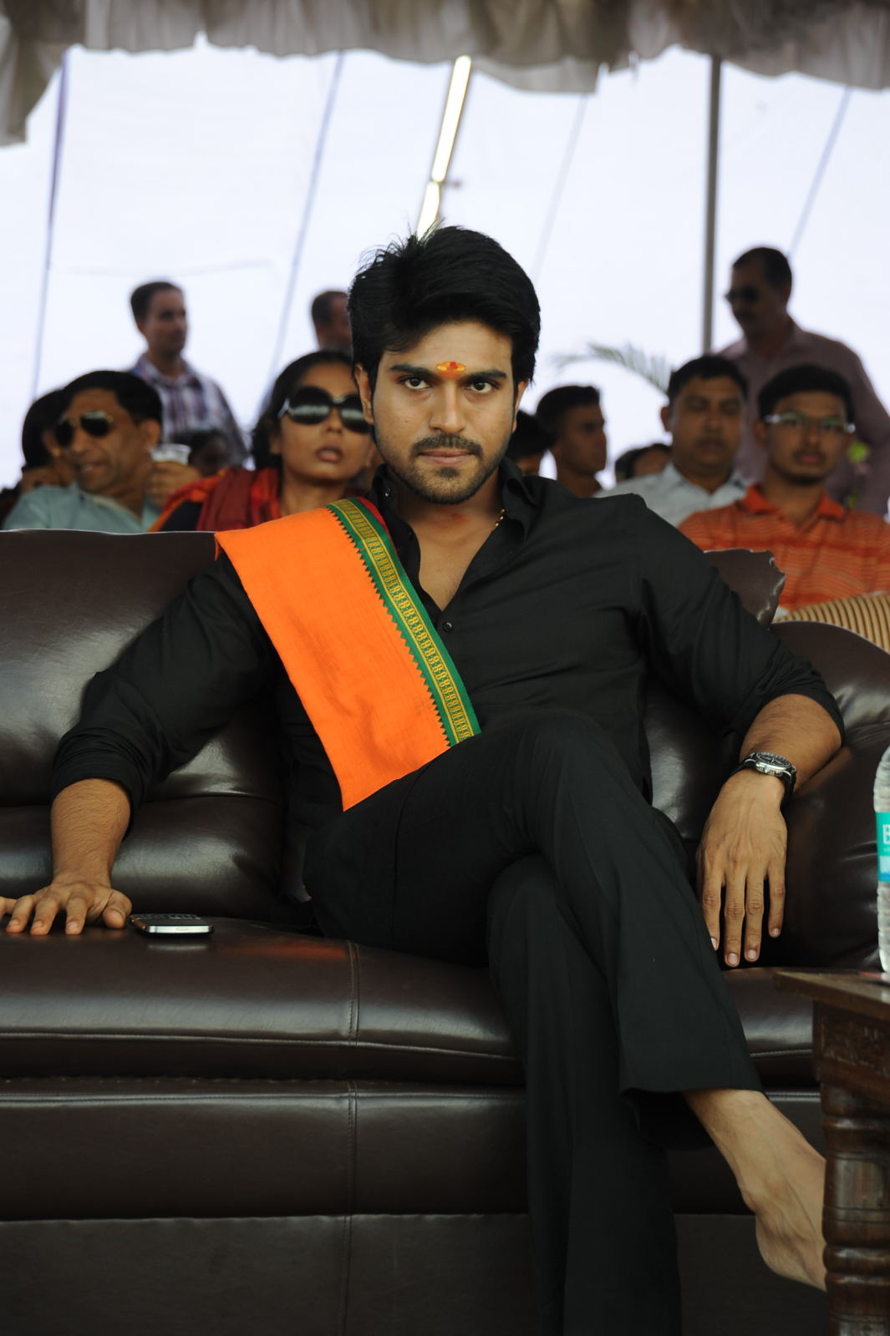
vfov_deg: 17.1
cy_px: 668
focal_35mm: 120
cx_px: 445
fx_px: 4454
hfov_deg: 11.4
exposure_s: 1/125
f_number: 7.1
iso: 500
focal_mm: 120
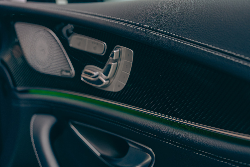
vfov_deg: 28.7
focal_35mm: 47
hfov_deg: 42.0
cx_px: 138
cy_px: 69
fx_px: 325
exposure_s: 1/125
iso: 800
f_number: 4
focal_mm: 40
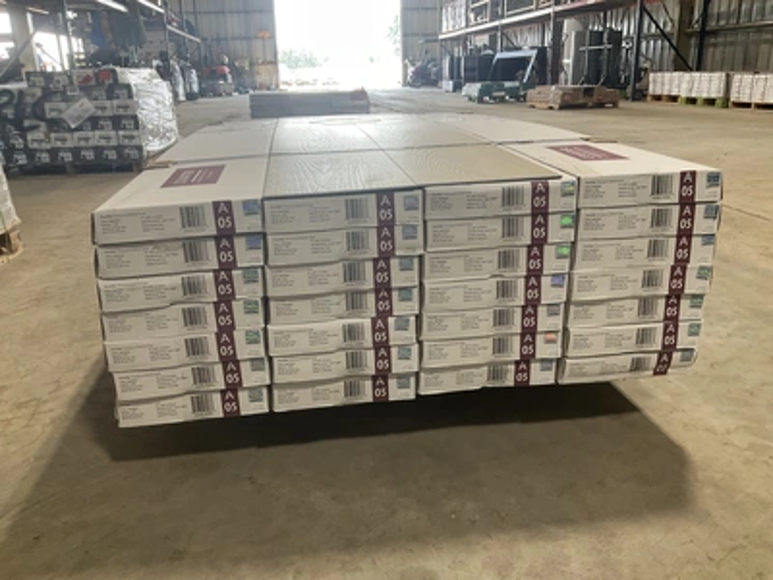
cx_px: 386
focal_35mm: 29
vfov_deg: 48.2
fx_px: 648
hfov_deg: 61.7
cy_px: 290
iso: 50
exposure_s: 1/60
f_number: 1.8
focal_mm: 3
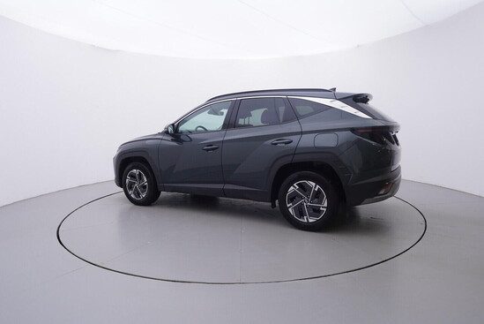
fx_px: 303
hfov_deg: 77.3
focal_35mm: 22
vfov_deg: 56.2
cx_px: 242
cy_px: 162
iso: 200
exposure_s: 1/80
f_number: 5
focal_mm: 15
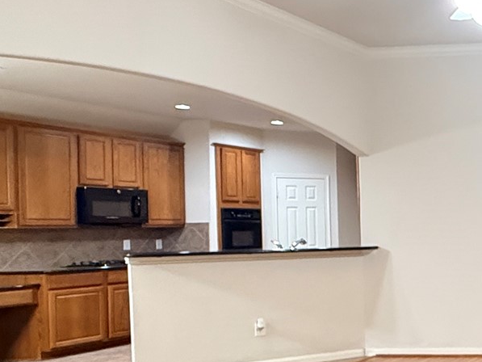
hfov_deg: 27.9
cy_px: 224
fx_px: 668
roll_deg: +1.9
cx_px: 710
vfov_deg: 30.2
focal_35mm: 48
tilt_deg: +0.4
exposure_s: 1/60
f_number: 2.2
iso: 640
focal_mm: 2.22
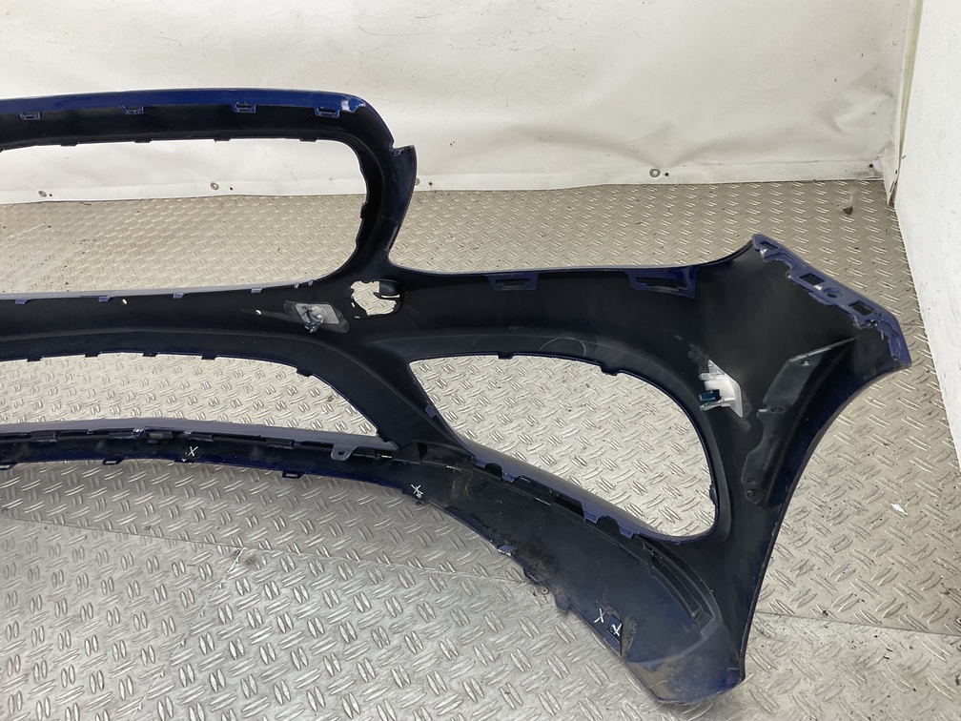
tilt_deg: -35.2
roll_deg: +7.9
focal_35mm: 29
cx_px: 480
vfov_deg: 48.2
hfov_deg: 61.7
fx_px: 805
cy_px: 360
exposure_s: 1/120
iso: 32
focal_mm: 3
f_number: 1.8
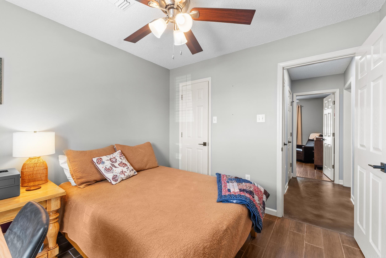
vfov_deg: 77.3
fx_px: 161
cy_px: 129
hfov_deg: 100.4
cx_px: 193
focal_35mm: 15
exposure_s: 1/1.67
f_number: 9
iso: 200
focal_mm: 10
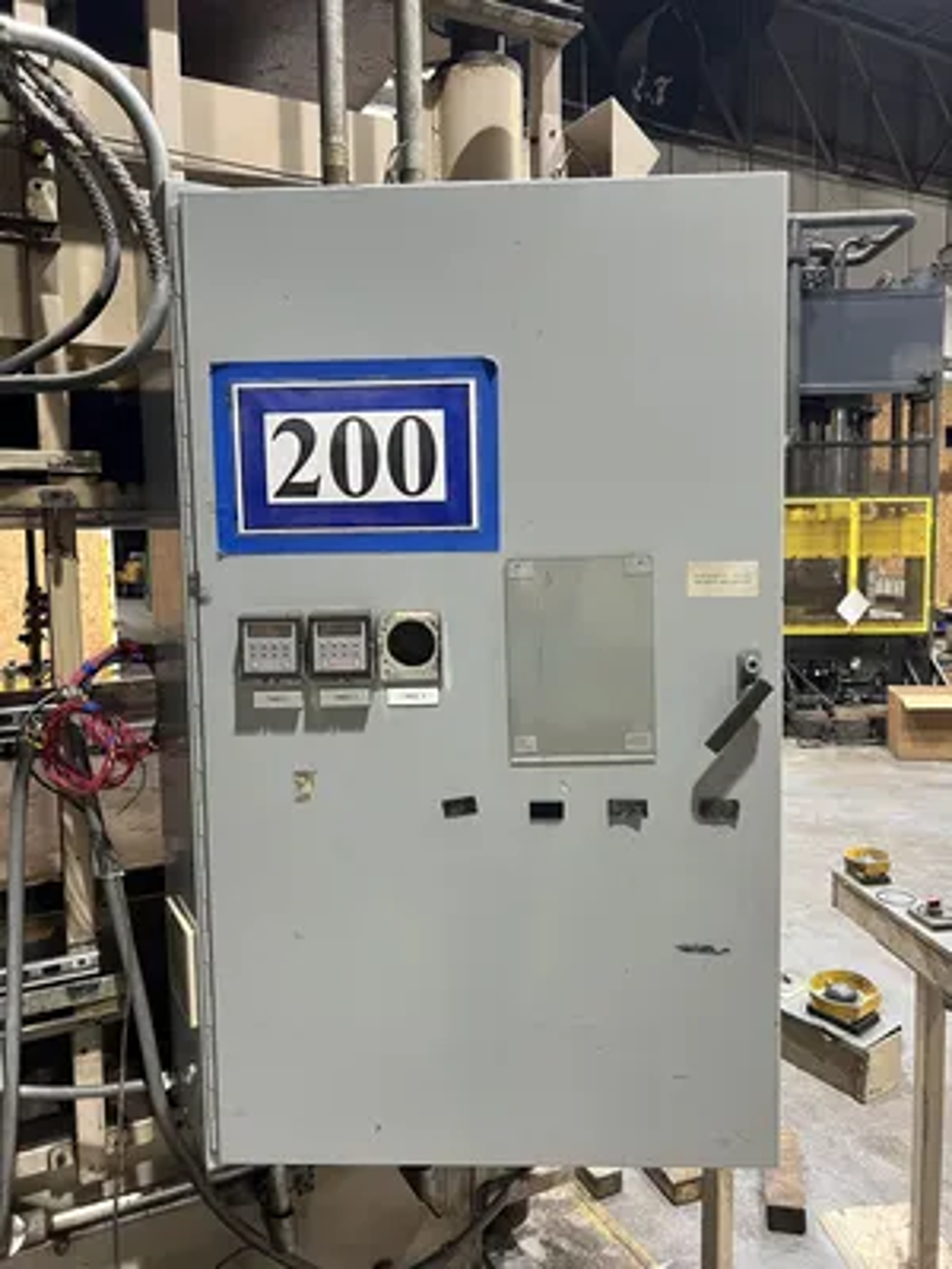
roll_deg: +1.1
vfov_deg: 67.3
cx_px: 476
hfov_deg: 53.1
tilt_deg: -2.8
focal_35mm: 26
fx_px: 953
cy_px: 634
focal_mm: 5.7
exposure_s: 1/60
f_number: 1.5
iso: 200
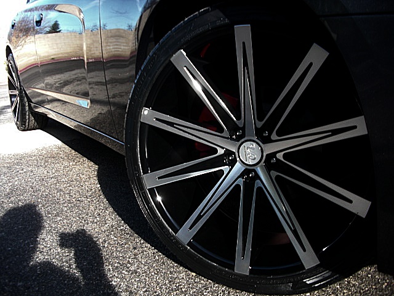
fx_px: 410
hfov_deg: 51.4
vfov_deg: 39.7
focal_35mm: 36
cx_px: 197
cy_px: 148
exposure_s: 1/100
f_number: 2.8
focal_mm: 6.3
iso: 50
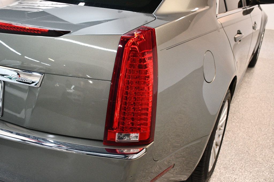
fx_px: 274
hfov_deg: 53.1
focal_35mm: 36
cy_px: 91
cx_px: 137
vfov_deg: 36.8
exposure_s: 1/125
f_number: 3.8
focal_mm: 24
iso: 2500
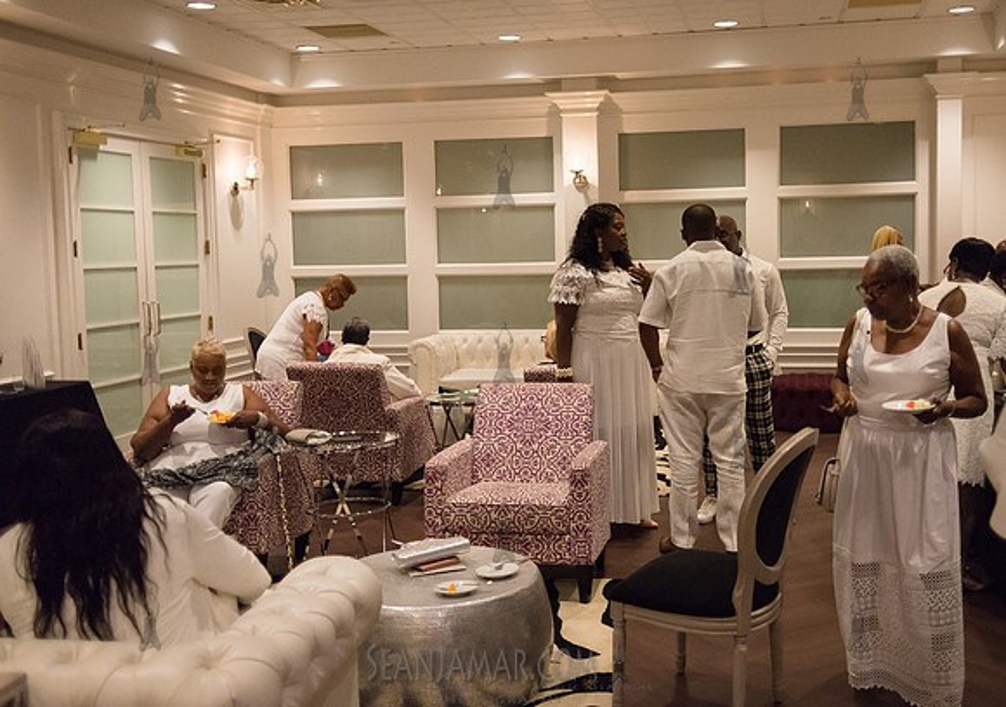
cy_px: 326
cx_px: 572
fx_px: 1112
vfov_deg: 35.3
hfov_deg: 48.5
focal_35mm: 39
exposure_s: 1/320
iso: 4000
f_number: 2
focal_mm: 35
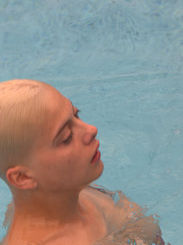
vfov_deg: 10.0
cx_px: 77
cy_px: 138
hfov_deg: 7.5
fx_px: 1390
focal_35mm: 197
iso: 100
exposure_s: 1/100
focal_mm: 100
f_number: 5.6
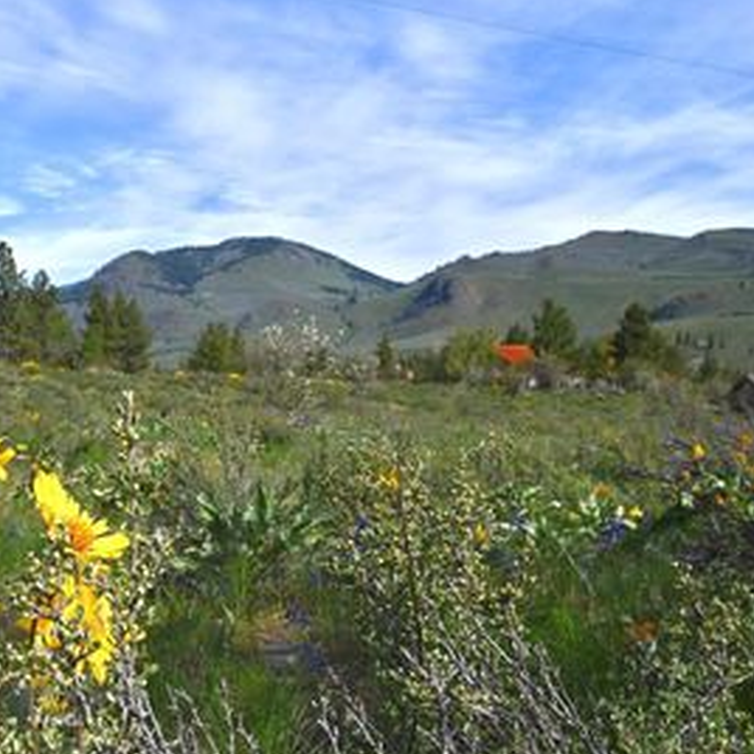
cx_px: 203
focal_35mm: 38
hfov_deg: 42.7
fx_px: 936
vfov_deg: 43.8
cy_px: 345
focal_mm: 24
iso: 100
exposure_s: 1/80
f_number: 22
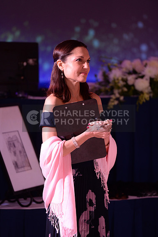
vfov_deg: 10.3
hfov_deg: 6.8
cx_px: 79
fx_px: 1321
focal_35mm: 200
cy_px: 118
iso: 1600
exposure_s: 1/250
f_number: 3.2
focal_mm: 200
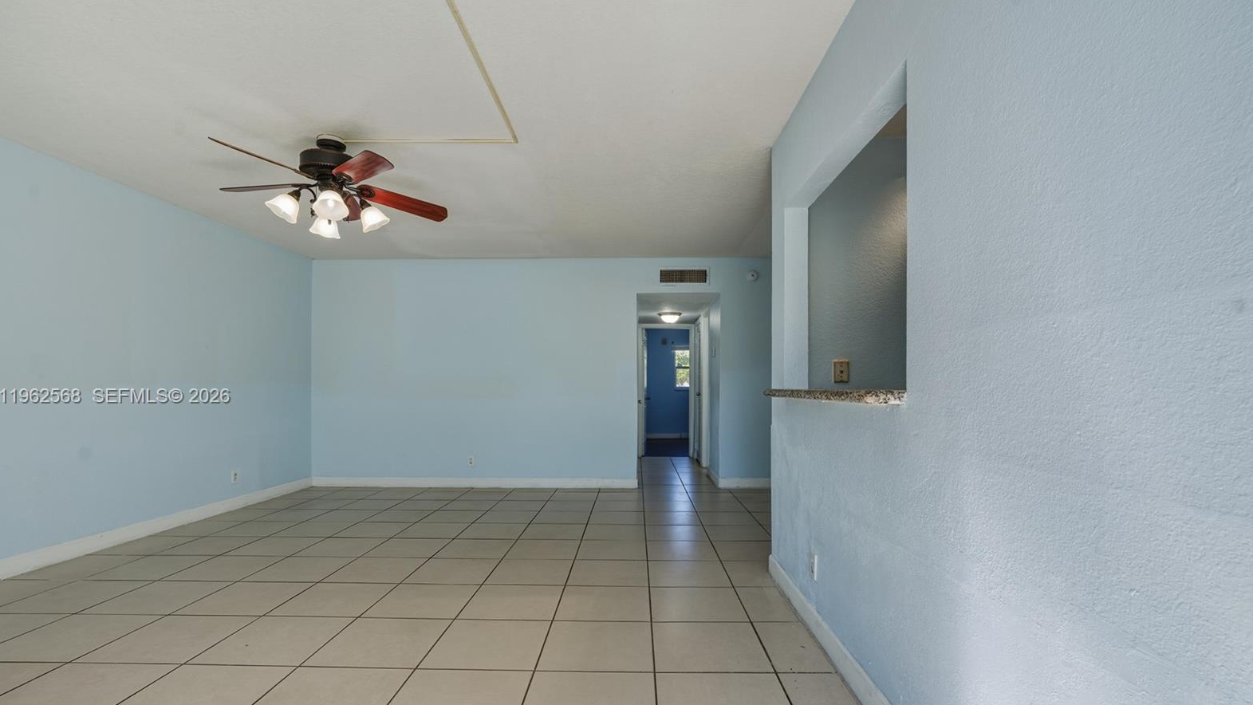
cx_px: 620
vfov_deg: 66.8
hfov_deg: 99.4
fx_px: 532
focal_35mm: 16
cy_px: 397
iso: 100
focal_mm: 15
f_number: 8
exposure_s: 1/50
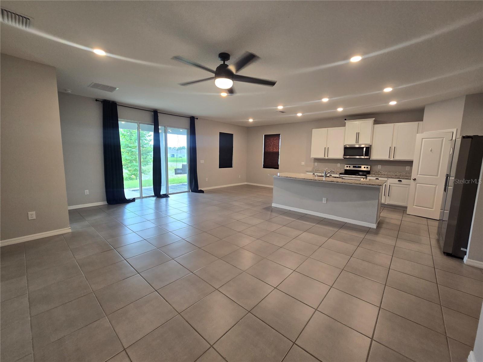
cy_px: 181
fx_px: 181
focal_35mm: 13
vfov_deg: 89.9
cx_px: 242
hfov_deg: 106.2
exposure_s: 1/60
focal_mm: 2.2
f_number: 2.2
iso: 125
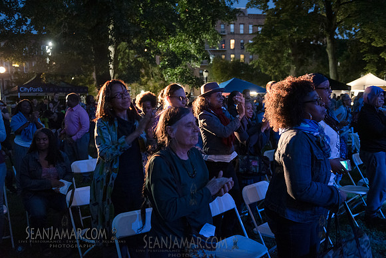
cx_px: 193
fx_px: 343
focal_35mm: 32
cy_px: 129
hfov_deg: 58.7
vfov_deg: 41.1
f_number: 2.8
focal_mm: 32
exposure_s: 1/80
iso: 5000
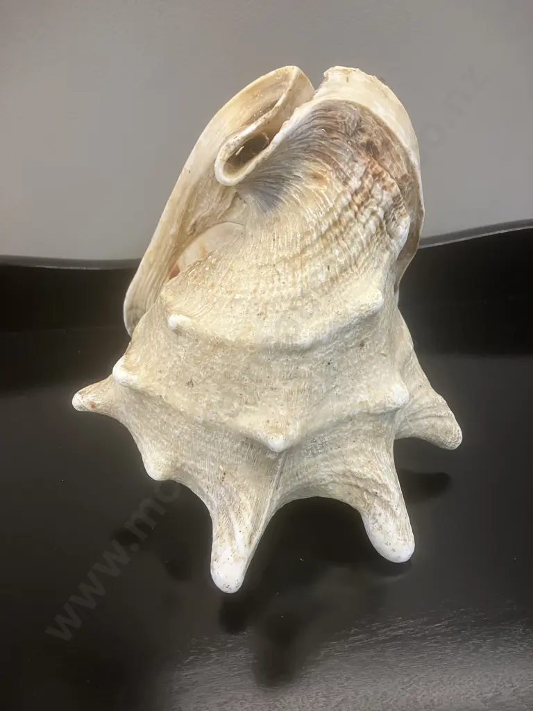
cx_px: 266
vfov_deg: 63.4
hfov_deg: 49.7
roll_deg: +1.4
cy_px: 356
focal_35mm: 28
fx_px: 575
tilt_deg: -31.1
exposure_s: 1/50
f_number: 1.8
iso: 160
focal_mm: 3.99
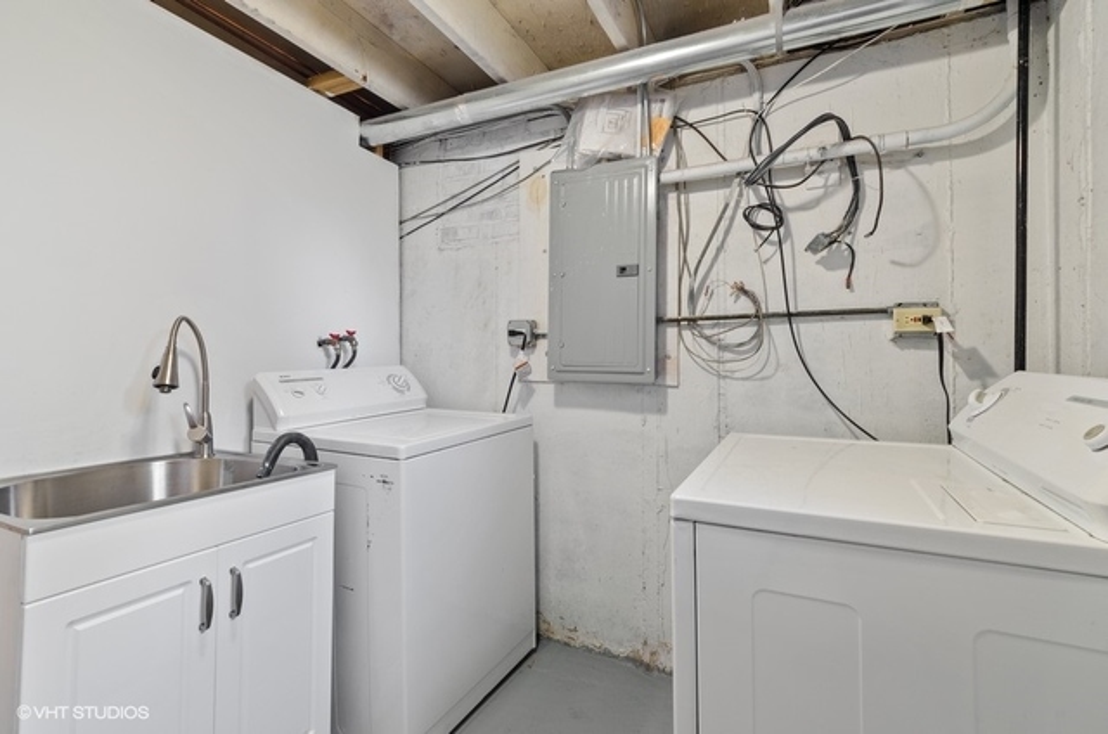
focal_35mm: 15
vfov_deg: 77.1
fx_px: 461
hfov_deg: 100.5
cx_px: 554
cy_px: 367
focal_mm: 10
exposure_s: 2
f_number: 11
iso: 200
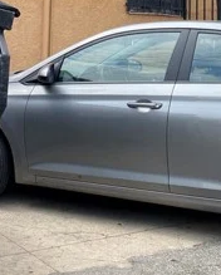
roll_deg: -0.4
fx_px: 603
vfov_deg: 23.6
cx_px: 73
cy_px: -49
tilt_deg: +11.8
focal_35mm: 74
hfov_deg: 20.7
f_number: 1.8
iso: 32
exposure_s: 1/1043
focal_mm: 4.25
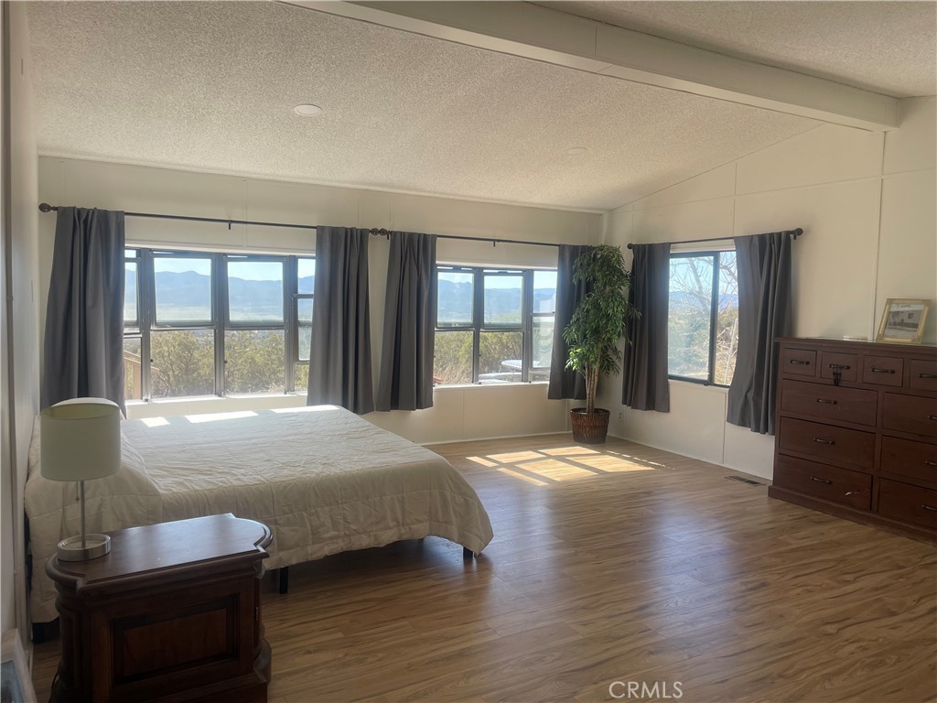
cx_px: 468
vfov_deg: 53.1
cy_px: 352
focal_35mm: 26
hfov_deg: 67.3
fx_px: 704
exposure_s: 1/473
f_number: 1.6
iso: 32
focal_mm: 4.2
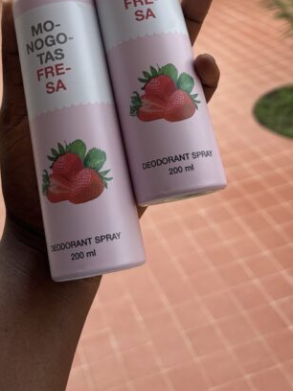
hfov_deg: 28.3
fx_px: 576
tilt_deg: -18.3
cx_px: 87
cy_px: 32
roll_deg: +5.0
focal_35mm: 51
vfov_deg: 35.1
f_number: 1.6
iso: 50
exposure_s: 1/649
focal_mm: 5.96
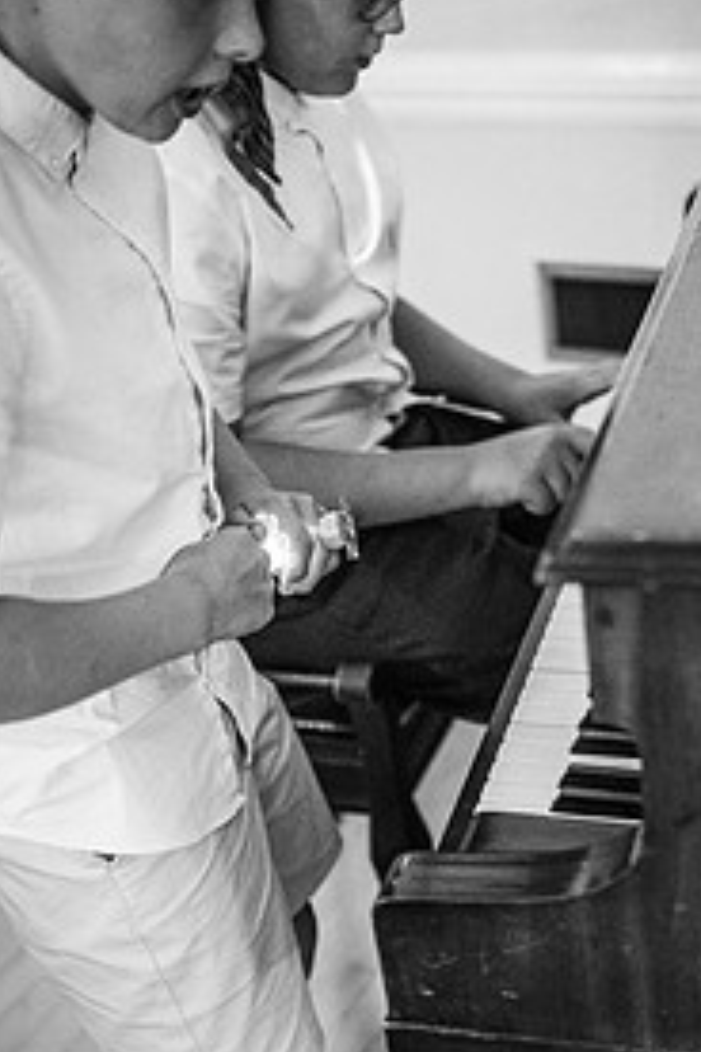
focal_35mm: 57
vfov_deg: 34.6
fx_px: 1665
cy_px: 739
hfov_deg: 23.7
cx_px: 451
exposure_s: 1/200
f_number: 1.8
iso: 4500
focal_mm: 35
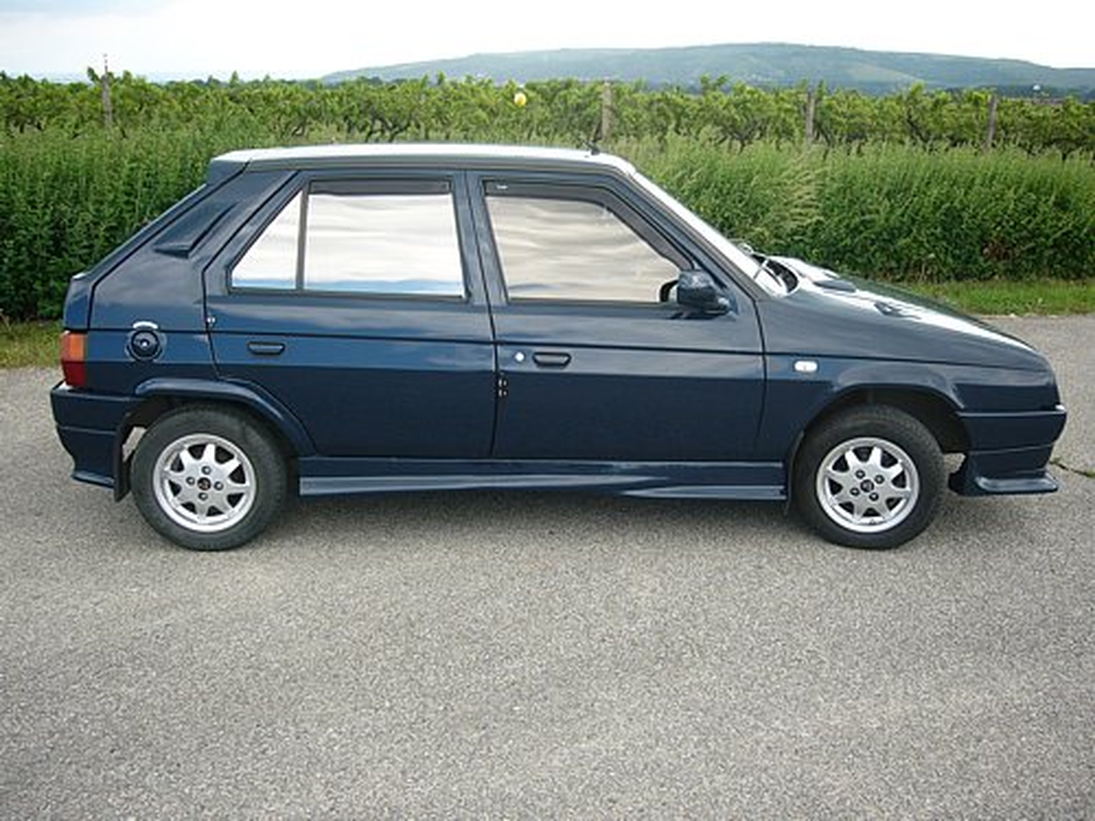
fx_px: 1107
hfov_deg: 52.6
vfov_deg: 40.7
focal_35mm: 35
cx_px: 548
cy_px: 410
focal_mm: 5.8
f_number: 2.8
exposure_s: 1/200
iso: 50
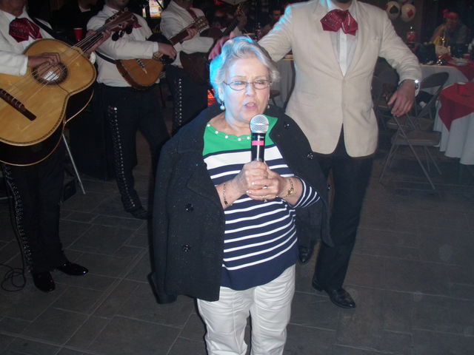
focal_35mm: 38
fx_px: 520
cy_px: 178
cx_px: 237
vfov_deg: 37.7
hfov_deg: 49.0
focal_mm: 6.7
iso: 200
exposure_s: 1/30
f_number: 3.5
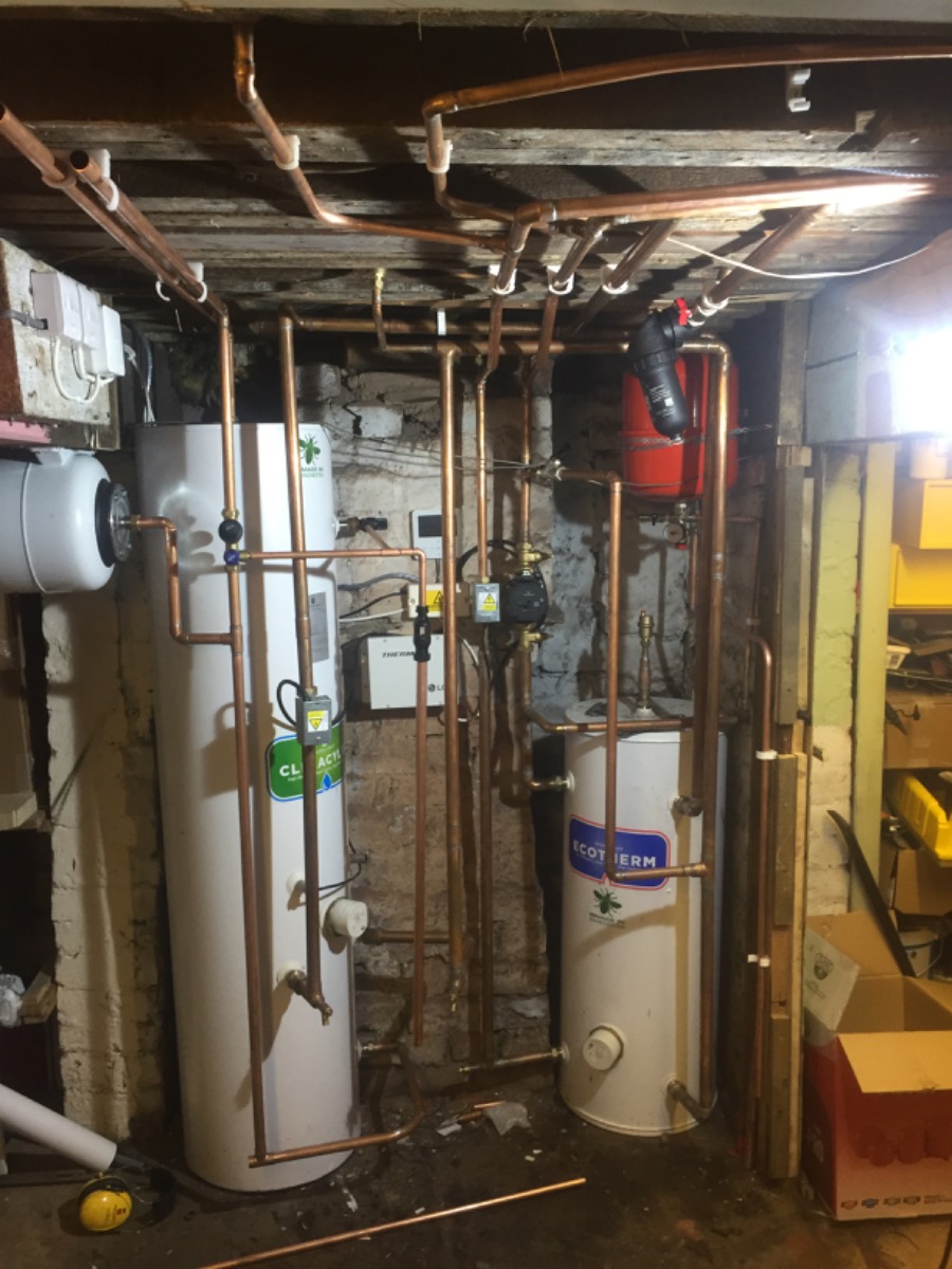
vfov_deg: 61.7
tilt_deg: -8.1
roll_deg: +0.2
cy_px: 634
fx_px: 1063
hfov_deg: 48.2
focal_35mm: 29
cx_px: 476
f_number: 2.2
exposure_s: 1/33
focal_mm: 4.15
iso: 160
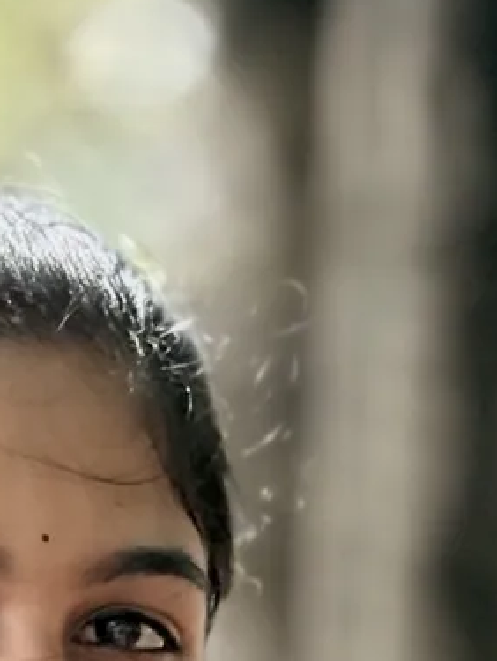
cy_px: 1165
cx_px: -44
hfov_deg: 5.6
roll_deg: -1.4
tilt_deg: -1.2
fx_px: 5083
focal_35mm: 266
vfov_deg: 7.2
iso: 100
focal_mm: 5.96
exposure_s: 1/206
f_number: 1.6
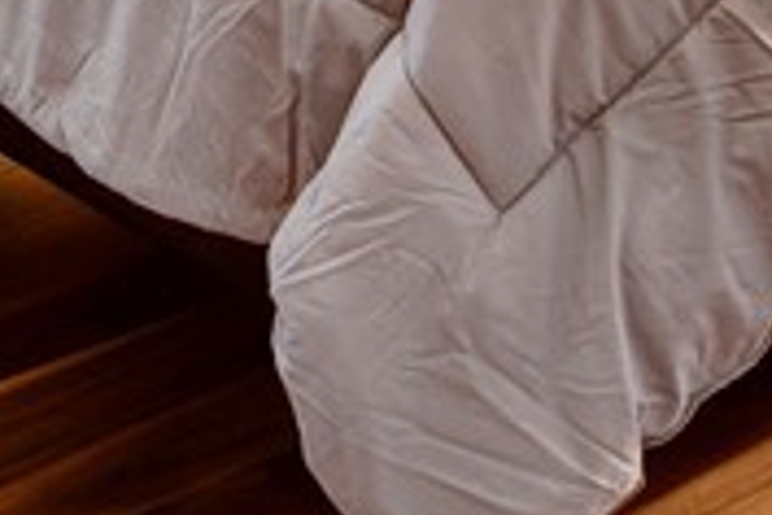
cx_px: -17
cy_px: -722
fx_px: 1973
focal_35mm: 92
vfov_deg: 12.0
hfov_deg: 21.3
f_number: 8
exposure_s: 1/6
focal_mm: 10
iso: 400
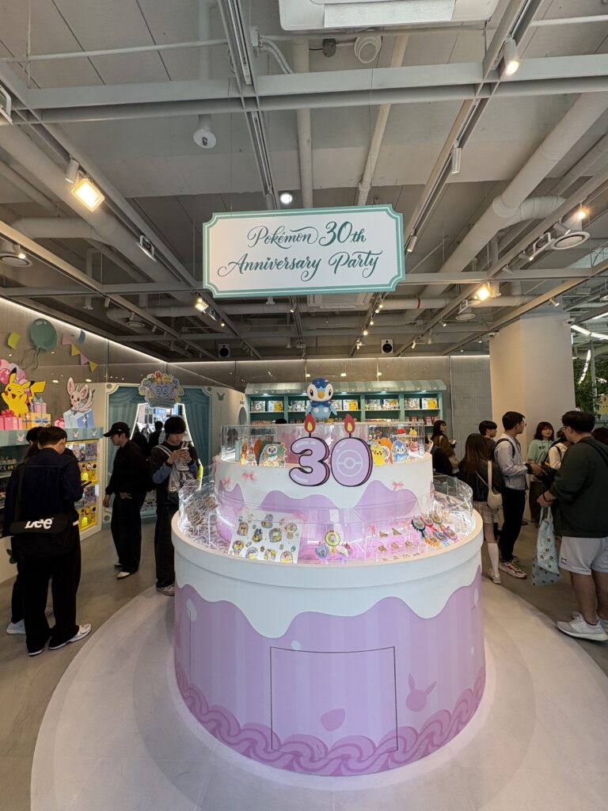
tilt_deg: +2.5
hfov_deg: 85.7
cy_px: 406
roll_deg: +0.2
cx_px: 304
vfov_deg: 102.1
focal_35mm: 14
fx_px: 328
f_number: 2.2
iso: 40
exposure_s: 1/120
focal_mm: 2.22
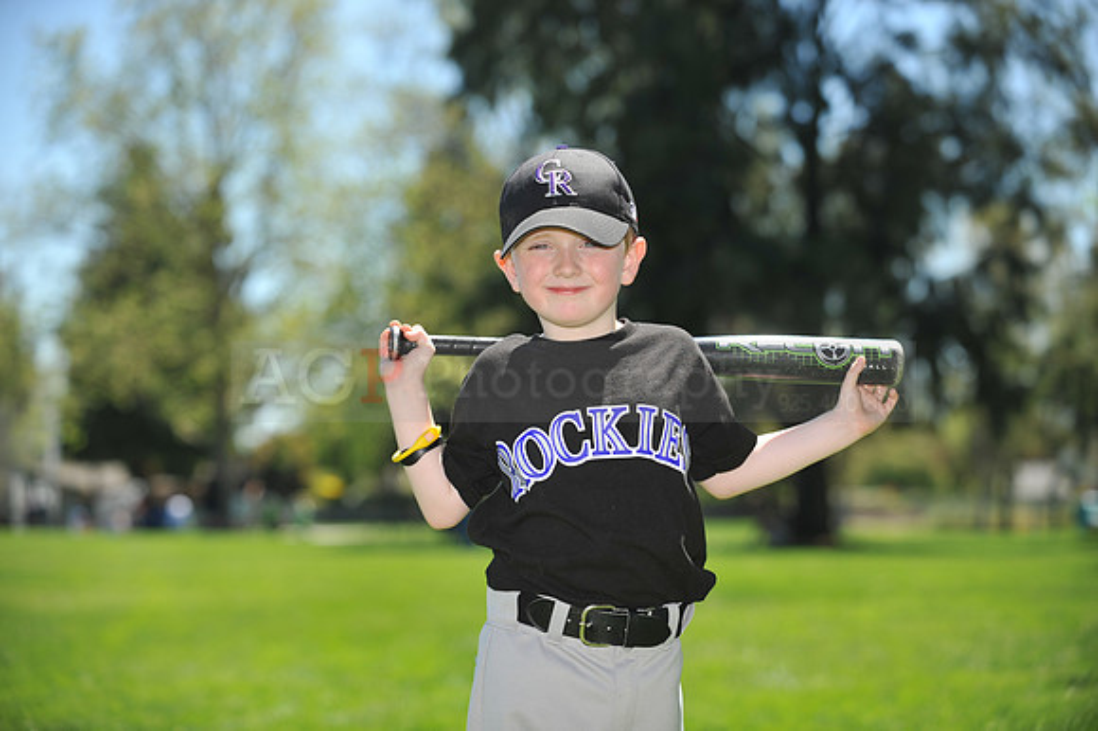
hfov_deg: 23.7
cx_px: 549
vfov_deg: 15.9
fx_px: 2621
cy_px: 366
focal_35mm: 86
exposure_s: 1/1250
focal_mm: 86
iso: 200
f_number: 4
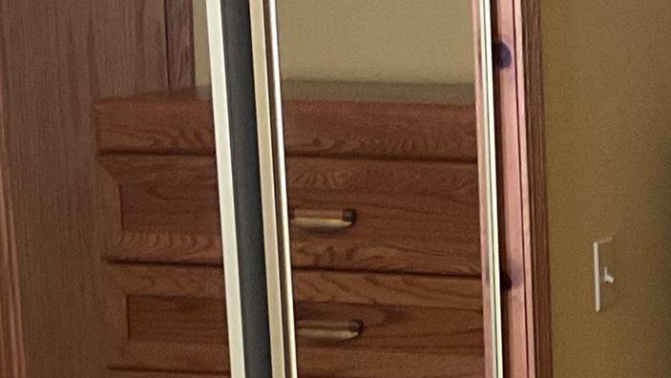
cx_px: 810
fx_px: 2456
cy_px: 471
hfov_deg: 15.0
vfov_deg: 8.7
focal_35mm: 138
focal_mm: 3
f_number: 1.8
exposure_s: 1/40
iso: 250
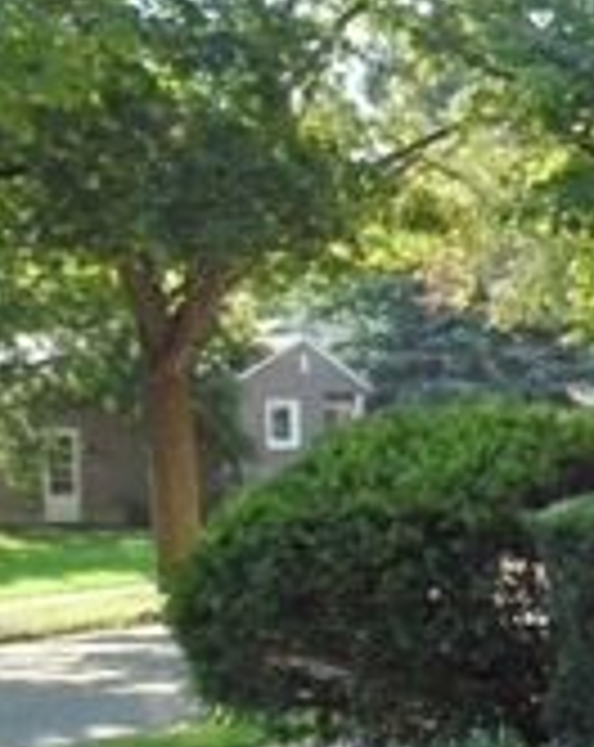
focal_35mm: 83
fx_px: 1831
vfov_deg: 22.9
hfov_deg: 15.7
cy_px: 522
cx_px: 1071
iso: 80
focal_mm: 4
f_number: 3.1
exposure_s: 1/200
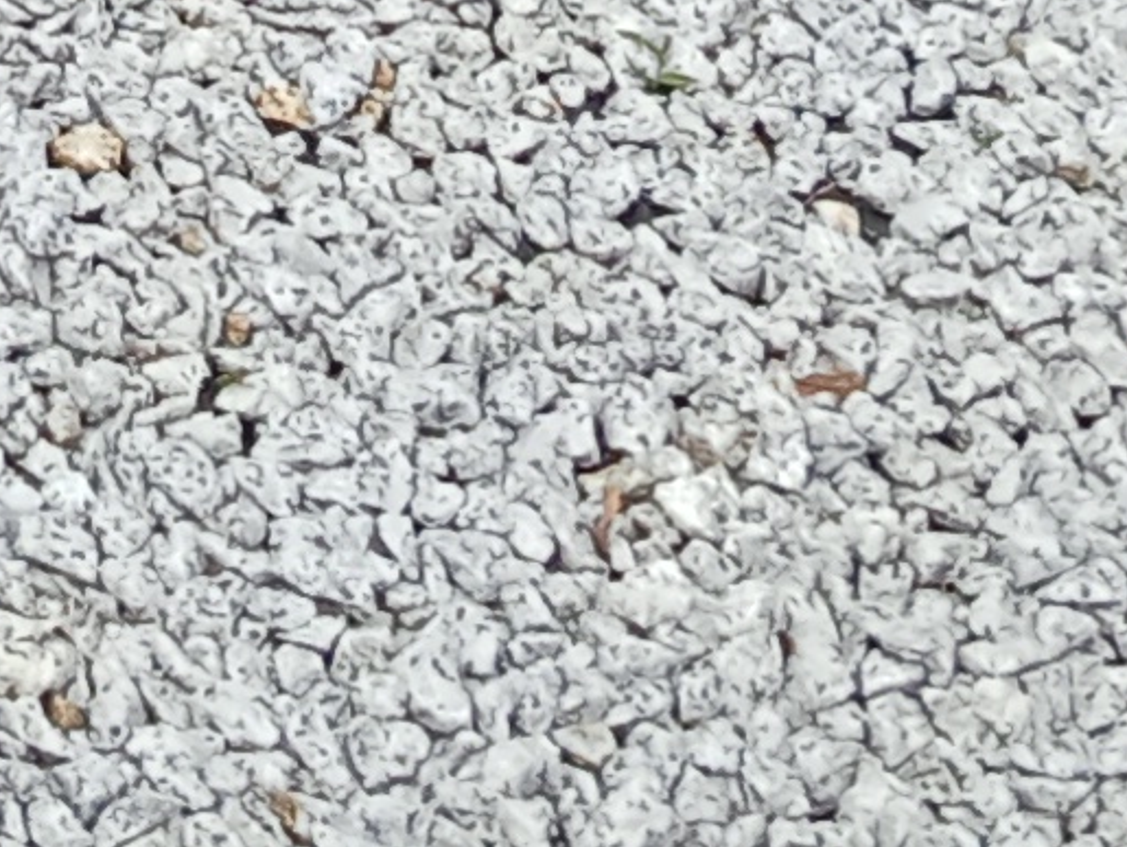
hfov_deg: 10.7
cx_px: -1013
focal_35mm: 171
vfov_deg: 7.6
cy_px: -1652
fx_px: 5571
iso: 100
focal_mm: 2.79
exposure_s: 1/710
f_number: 2
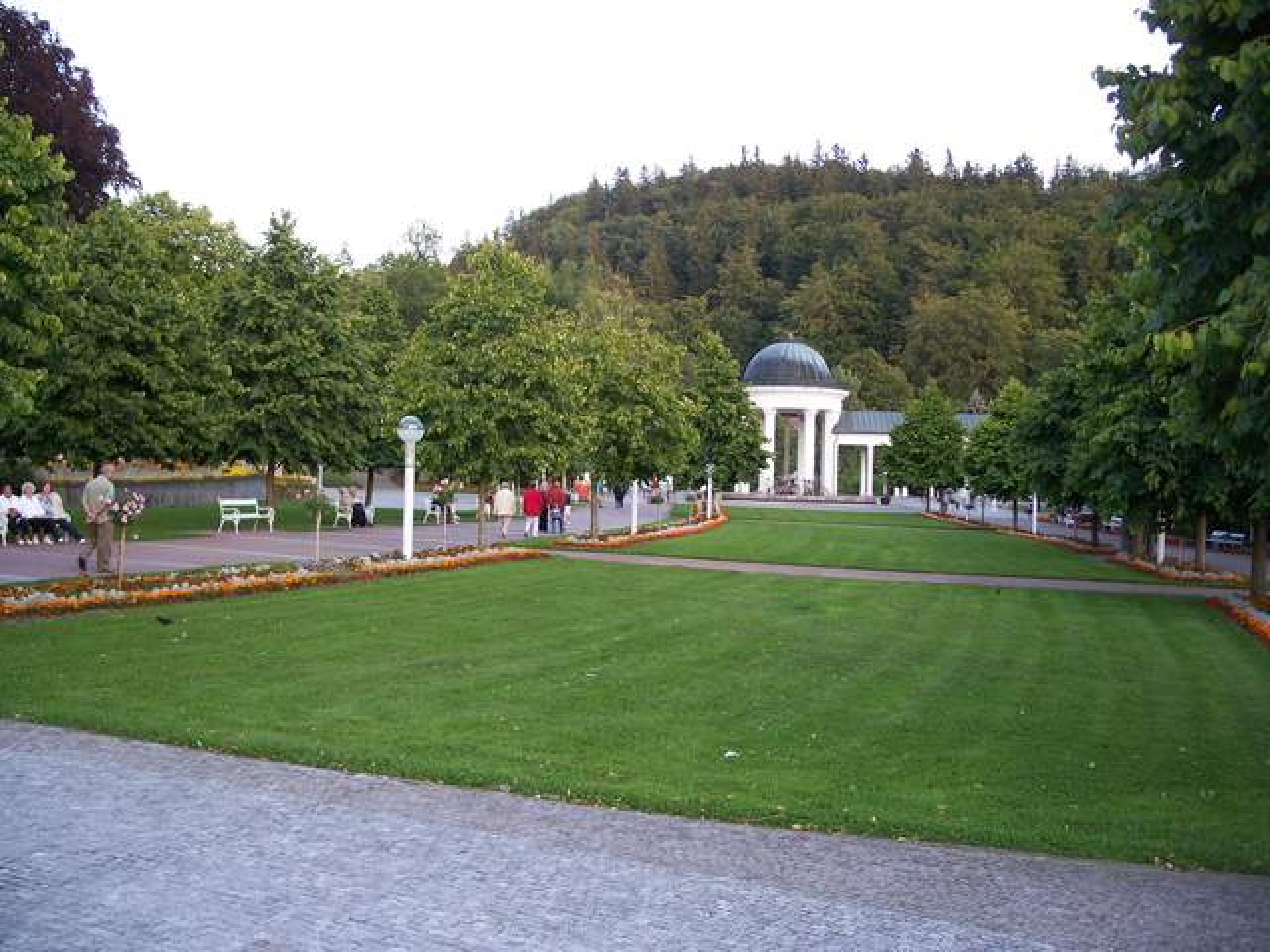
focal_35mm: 37
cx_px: 635
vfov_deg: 38.7
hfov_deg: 50.1
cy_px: 476
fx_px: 1357
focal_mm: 7.8
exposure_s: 1/60
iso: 125
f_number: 2.8
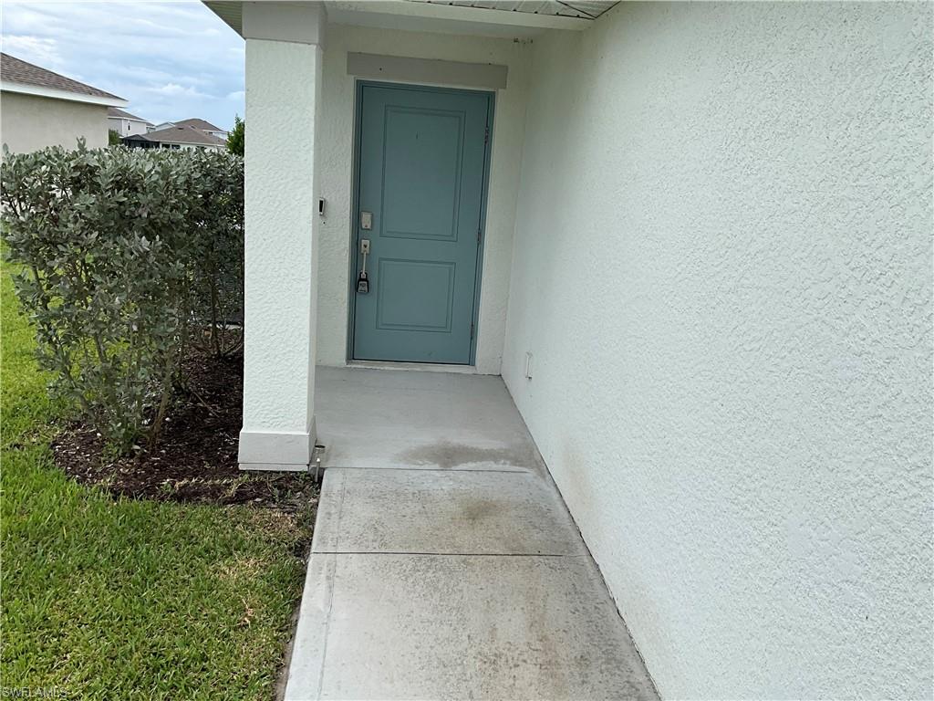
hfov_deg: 61.7
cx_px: 467
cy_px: 350
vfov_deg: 48.2
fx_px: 782
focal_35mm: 29
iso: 25
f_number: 1.8
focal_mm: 3
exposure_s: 1/1121
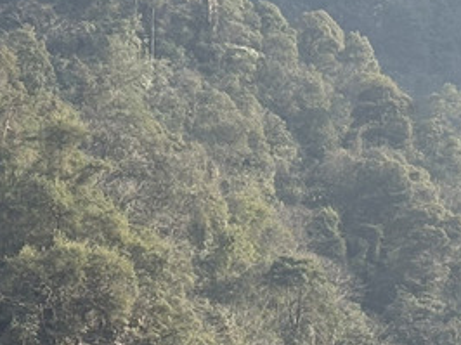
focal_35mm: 235
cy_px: -23
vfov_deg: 6.3
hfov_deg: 8.4
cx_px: 305
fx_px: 3127
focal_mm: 5.96
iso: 32
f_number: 1.6
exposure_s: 1/1453
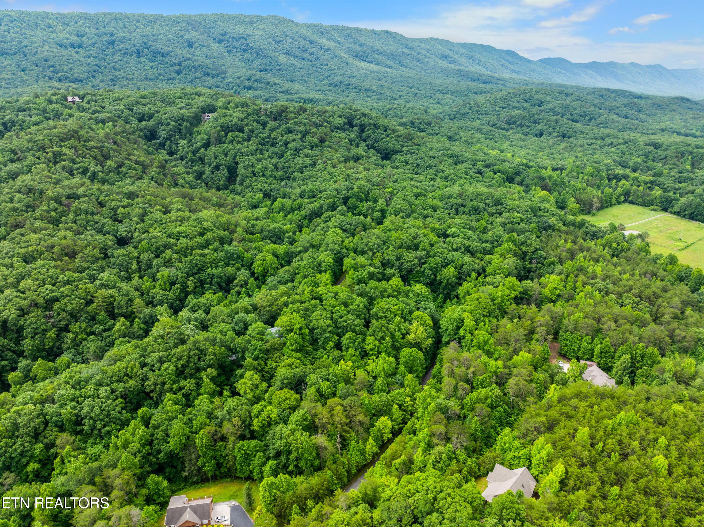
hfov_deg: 71.6
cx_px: 352
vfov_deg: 56.8
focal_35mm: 24
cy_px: 264
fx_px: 488
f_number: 2.8
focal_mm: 12.29
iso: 130
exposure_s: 1/400
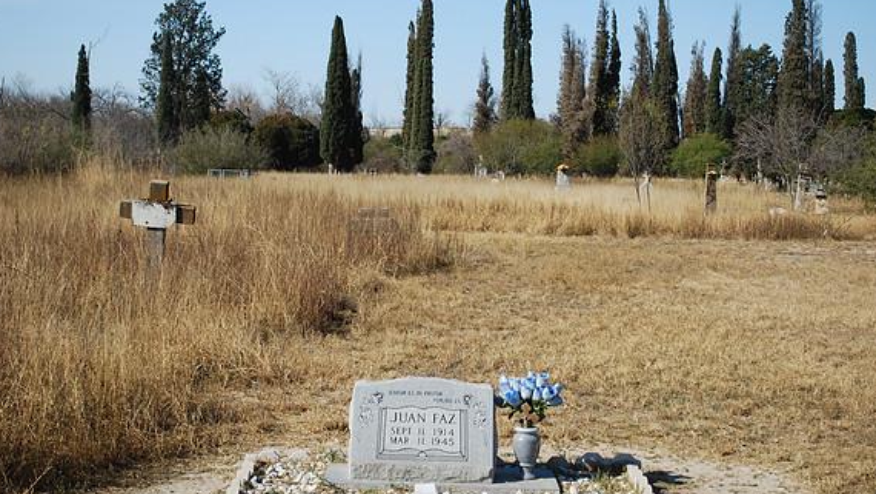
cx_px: 435
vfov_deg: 18.8
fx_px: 1487
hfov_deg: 32.8
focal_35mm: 64
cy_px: 209
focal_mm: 40
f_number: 5.6
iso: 100
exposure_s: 1/125
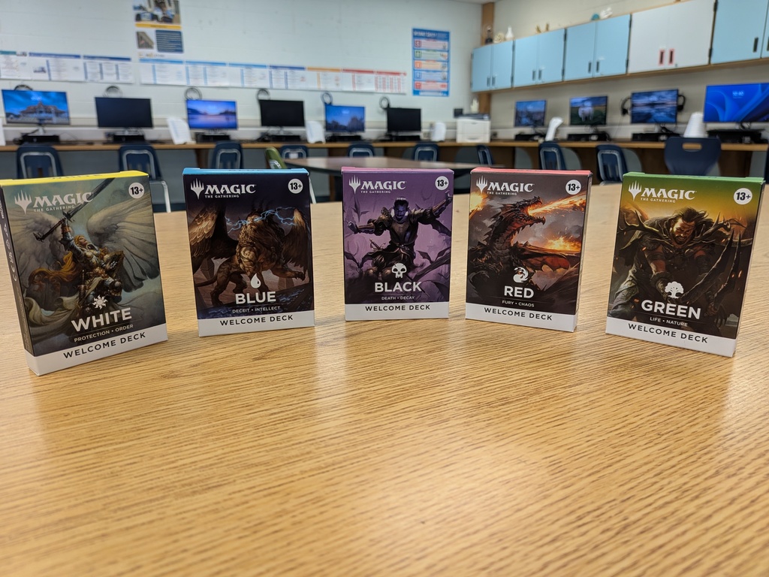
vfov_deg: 56.8
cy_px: 288
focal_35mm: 24
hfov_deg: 71.6
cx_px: 384
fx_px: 533
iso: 68
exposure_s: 1/60
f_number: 1.7
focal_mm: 4.53
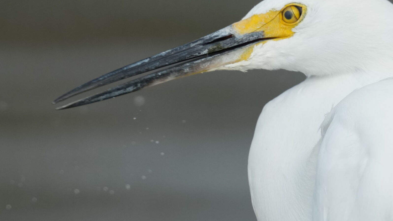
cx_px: 244
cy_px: 157
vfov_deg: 0.7
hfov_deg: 1.3
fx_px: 17775
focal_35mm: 1706
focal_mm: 600
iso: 640
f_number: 5.6
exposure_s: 1/2500
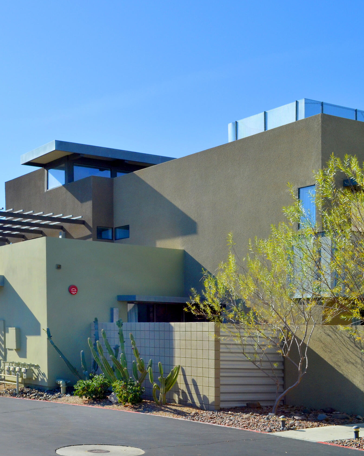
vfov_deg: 33.6
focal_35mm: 56
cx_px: 51
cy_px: 225
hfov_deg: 26.4
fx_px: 754
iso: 400
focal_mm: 26
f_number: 11
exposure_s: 1/500
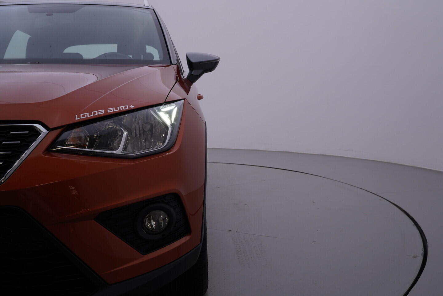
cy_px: 148
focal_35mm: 36
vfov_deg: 36.9
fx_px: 443
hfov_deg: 53.1
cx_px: 222
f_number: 5
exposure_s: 1/125
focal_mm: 24
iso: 125
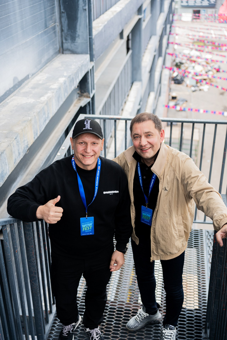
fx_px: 425
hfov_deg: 29.9
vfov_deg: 43.7
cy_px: 170
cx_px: 114
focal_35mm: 45
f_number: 2.8
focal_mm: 44.9
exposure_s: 1/160
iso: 250
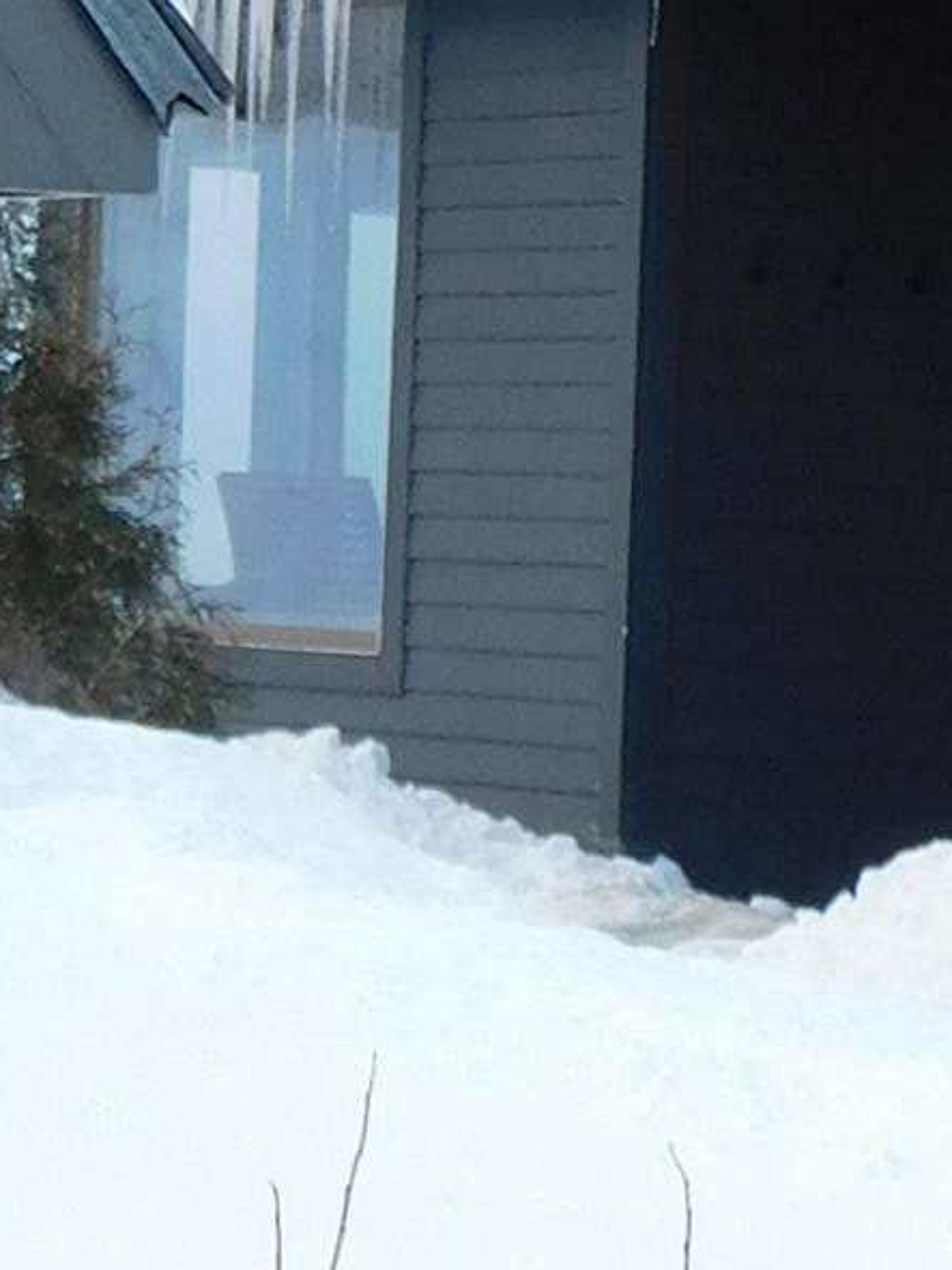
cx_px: -1485
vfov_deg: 8.4
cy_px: -277
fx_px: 8584
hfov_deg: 6.0
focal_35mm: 234
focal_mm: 8
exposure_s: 1/200
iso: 125
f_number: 3.7
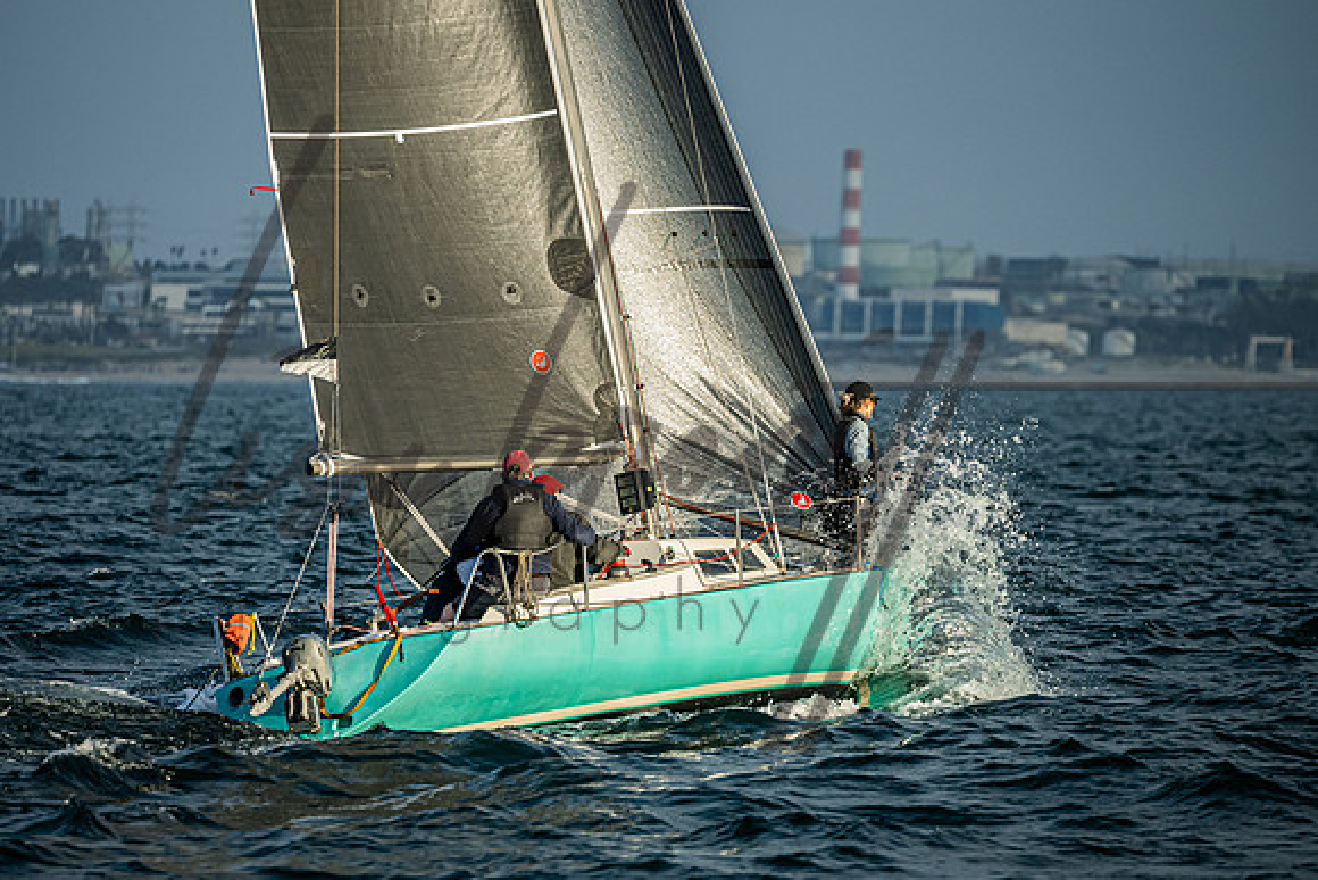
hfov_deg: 5.6
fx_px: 13547
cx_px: 576
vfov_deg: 3.7
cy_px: 398
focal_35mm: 370
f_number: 5.3
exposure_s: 1/3200
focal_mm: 280
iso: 640
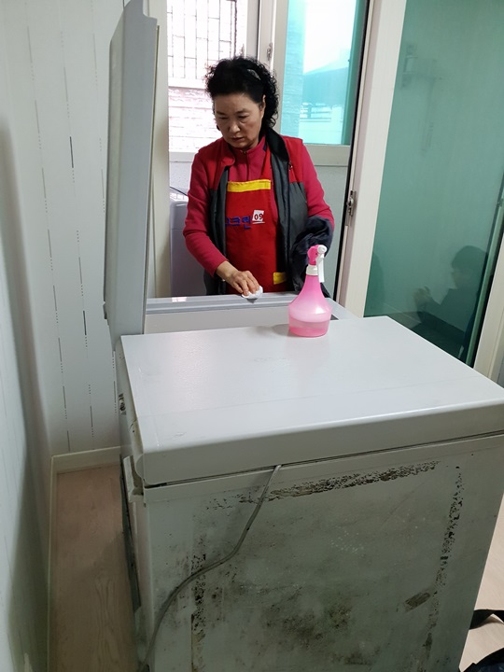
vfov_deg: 67.3
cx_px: 252
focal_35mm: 26
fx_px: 505
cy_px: 336
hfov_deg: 53.1
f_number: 2.4
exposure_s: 1/60
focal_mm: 4.3
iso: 400
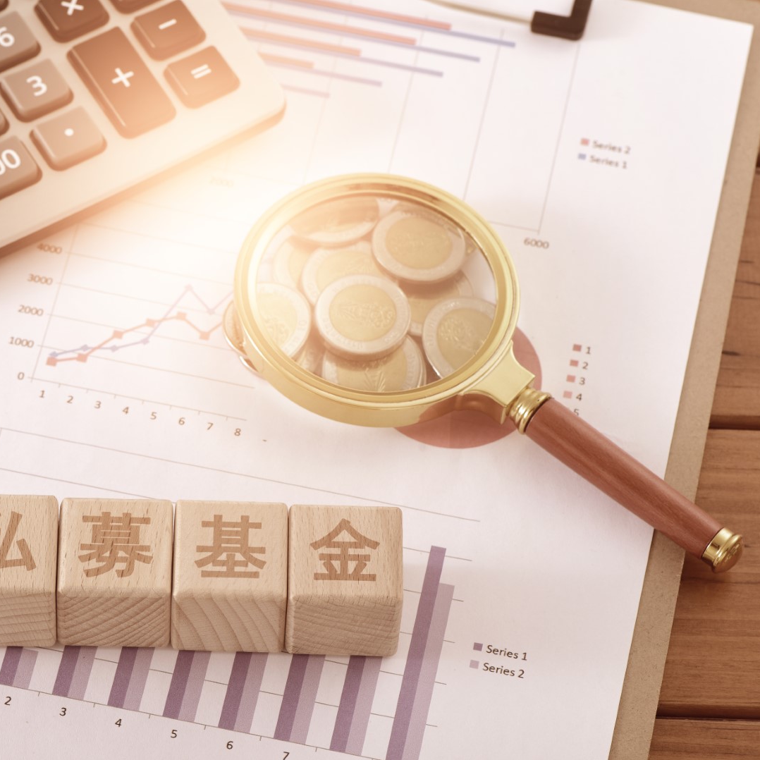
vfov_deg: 13.0
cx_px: 257
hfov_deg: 13.0
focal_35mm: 134
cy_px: 380
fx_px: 3328
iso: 160
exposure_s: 1/160
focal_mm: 105
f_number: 11
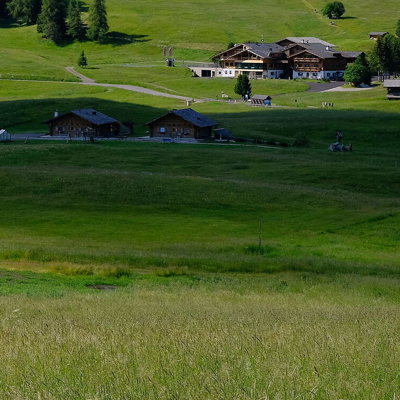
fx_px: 1634
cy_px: 47
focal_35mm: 125
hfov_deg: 13.1
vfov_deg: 13.8
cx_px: -211
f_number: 5.6
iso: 320
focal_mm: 30.8
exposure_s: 1/1100
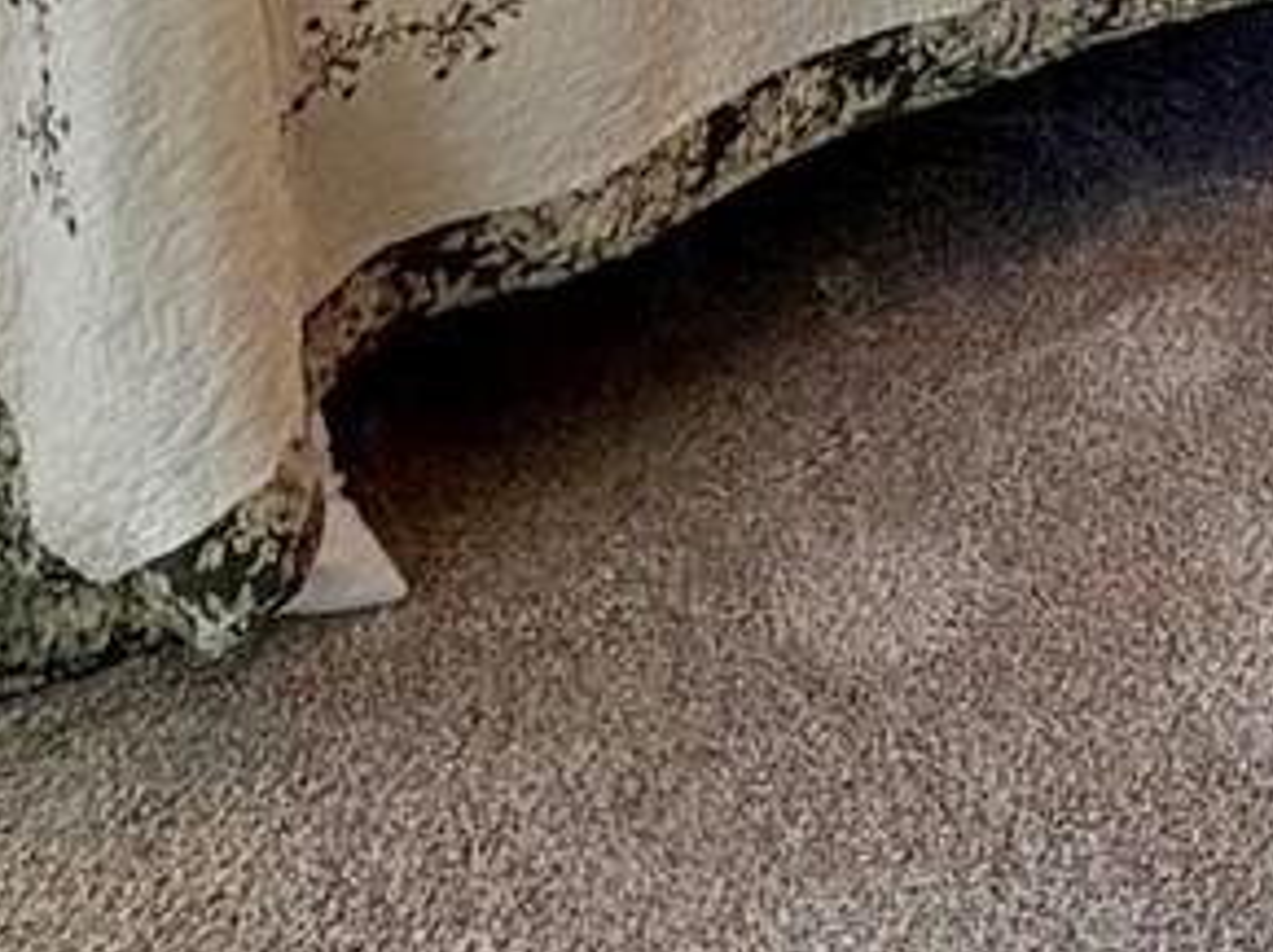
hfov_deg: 18.6
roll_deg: +0.1
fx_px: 3638
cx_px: 1585
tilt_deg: -0.4
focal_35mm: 99
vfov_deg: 10.9
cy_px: -1759
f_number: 2.2
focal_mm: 2.22
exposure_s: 1/120
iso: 100
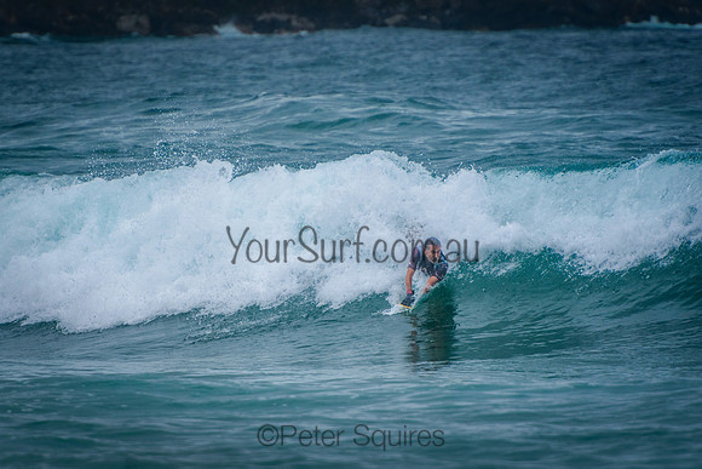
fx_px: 11702
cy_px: 234
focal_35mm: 600
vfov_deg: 2.3
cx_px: 351
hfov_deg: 3.4
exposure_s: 1/2000
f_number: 5.6
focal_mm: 400
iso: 450
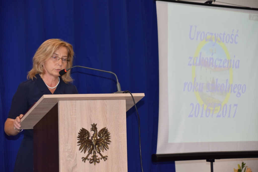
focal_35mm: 128
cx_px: 129
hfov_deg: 16.1
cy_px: 86
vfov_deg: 10.8
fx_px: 914
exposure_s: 1/125
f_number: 5.6
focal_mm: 85
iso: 800
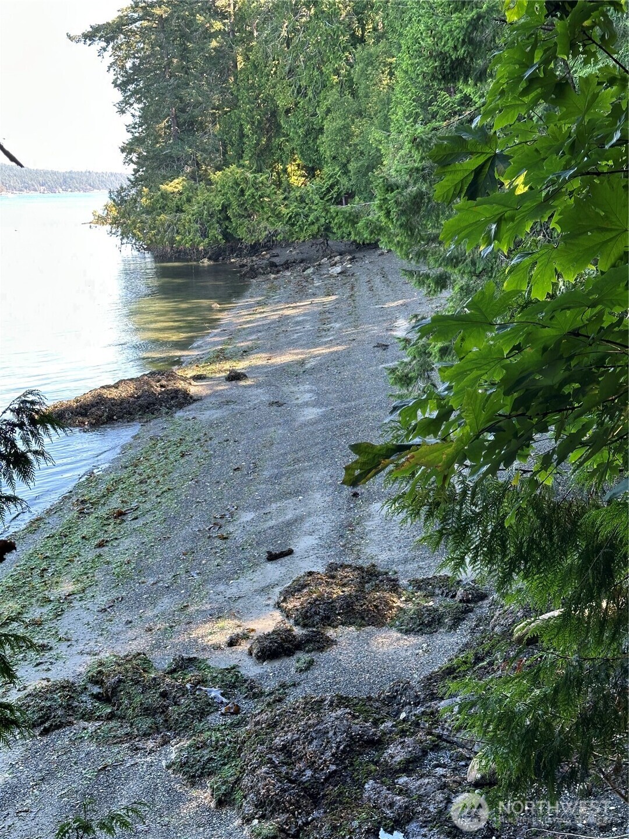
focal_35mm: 48
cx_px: 314
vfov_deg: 39.7
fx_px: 1163
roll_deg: +0.9
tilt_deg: -9.9
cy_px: 420
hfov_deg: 30.3
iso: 50
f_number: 1.78
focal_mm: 6.86
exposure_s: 1/121
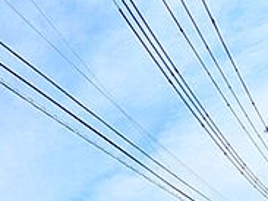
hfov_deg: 39.1
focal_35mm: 46
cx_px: 41
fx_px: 356
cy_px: 311
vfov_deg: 23.9
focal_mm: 1.83
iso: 49
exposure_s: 1/1965
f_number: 2.2
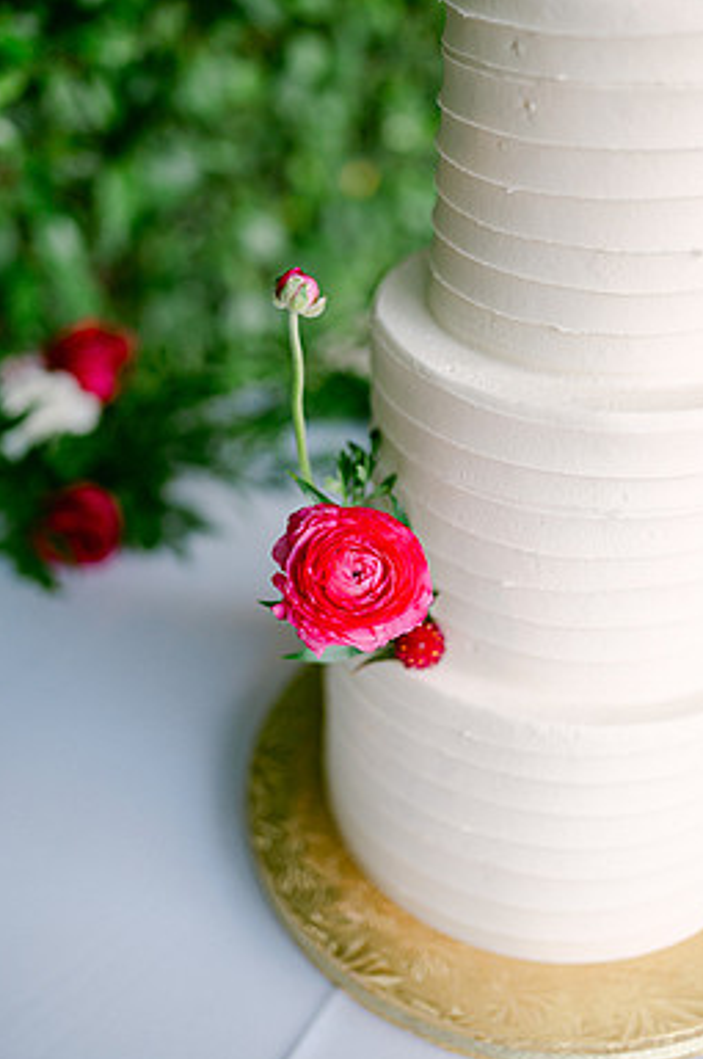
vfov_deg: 47.4
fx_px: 1204
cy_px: 463
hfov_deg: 32.5
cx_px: 357
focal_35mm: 41
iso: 400
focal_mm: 35
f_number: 1.8
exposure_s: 1/160
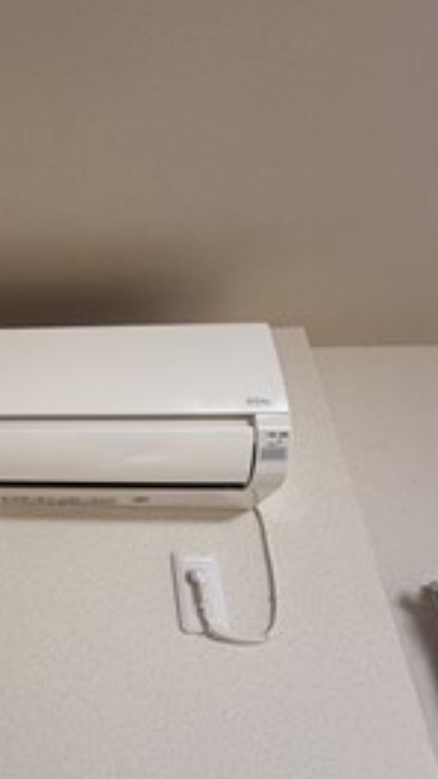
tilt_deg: +26.7
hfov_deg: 43.9
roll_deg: -3.5
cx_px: 24
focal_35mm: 23
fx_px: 475
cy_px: 379
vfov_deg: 78.7
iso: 320
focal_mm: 2.22
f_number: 2.2
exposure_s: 1/100
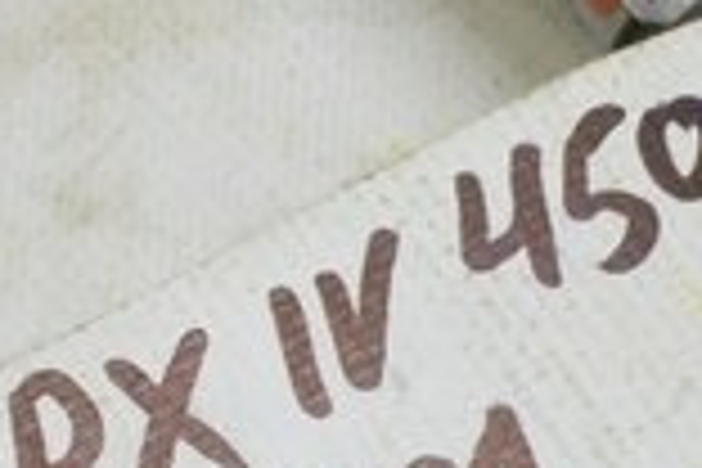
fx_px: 4802
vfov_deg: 5.6
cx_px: 608
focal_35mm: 246
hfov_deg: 8.3
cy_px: 335
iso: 400
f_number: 5.6
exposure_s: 1/20
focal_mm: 25
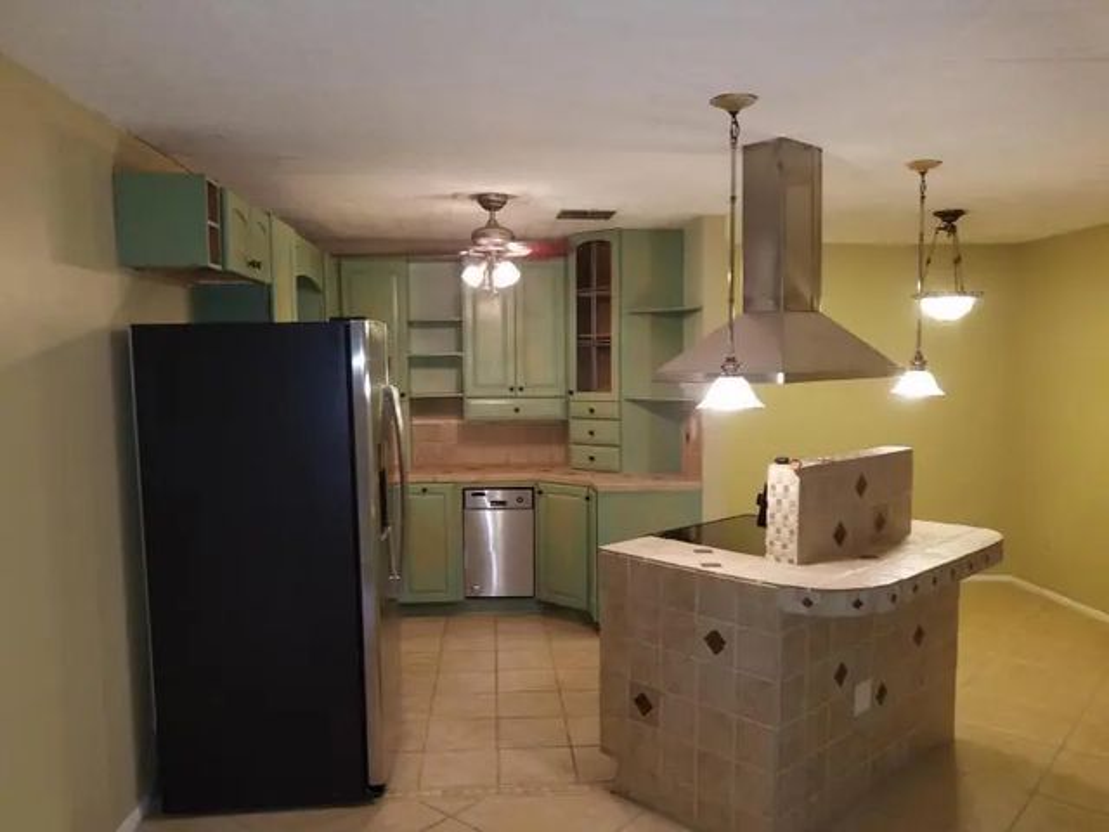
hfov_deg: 67.3
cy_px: 416
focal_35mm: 26
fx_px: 833
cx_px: 554
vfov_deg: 53.1
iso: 125
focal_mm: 4.2
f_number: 1.7
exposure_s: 1/24
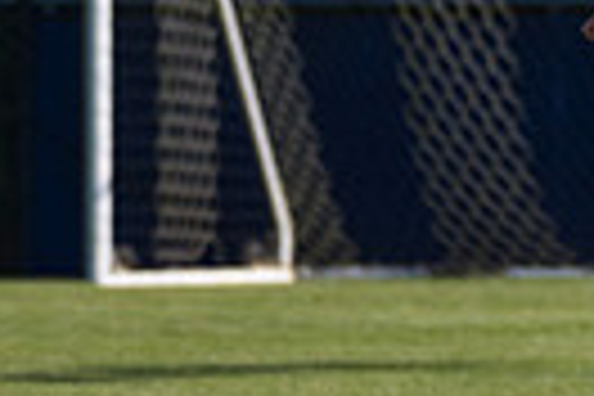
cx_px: 909
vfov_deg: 1.2
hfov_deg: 1.7
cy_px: 142
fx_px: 19518
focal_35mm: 1183
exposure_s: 1/2000
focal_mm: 270
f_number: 5.6
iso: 320
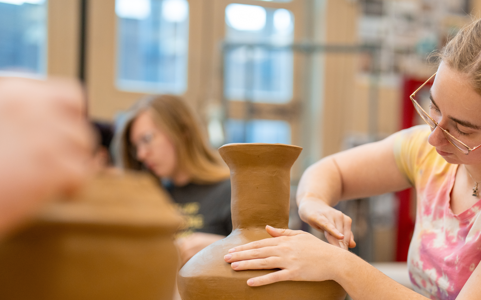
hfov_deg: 26.8
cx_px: 351
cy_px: 208
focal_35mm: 76
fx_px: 996
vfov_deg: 17.1
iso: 800
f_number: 1.8
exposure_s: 1/400
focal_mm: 50
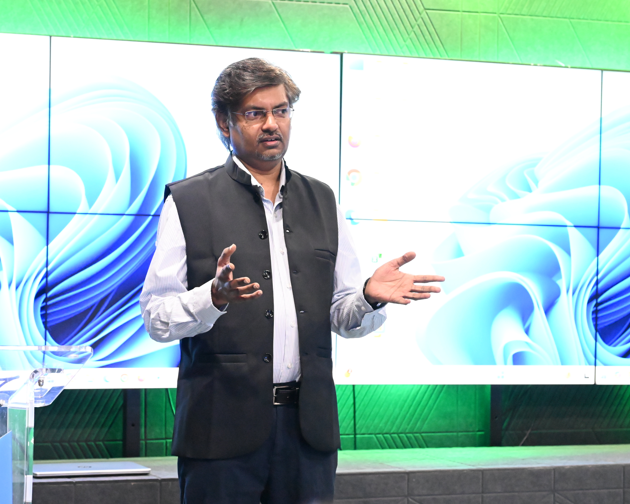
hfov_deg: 22.2
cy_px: 251
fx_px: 1603
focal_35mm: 86
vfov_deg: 17.9
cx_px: 312
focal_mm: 76
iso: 20000
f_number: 5
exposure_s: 1/125
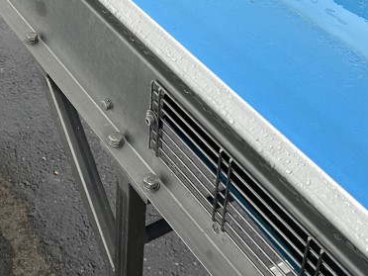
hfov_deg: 28.6
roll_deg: -4.8
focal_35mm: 66
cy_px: -40
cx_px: 64
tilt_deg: -28.3
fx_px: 702
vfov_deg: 21.0
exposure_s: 1/121
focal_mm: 6.86
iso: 100
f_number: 1.78
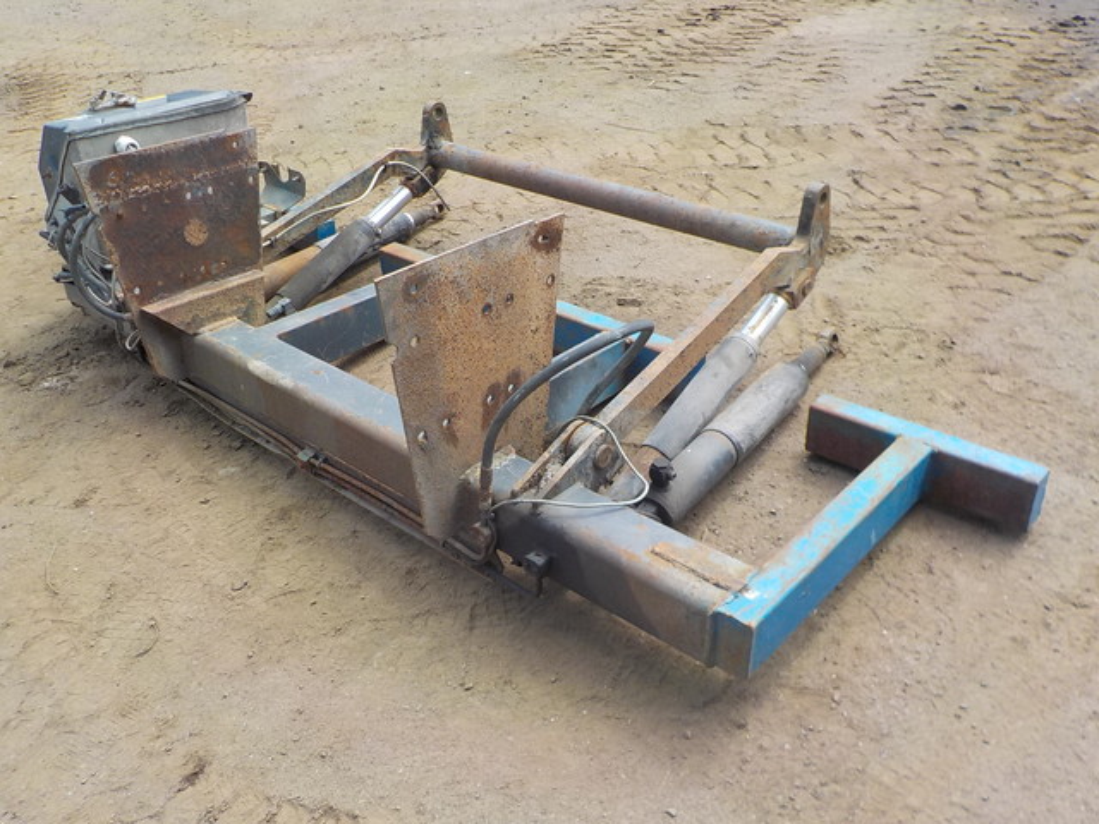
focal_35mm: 30
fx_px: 952
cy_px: 412
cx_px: 550
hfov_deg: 60.0
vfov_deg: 46.8
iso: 125
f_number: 3.3
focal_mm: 4.1
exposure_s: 1/250
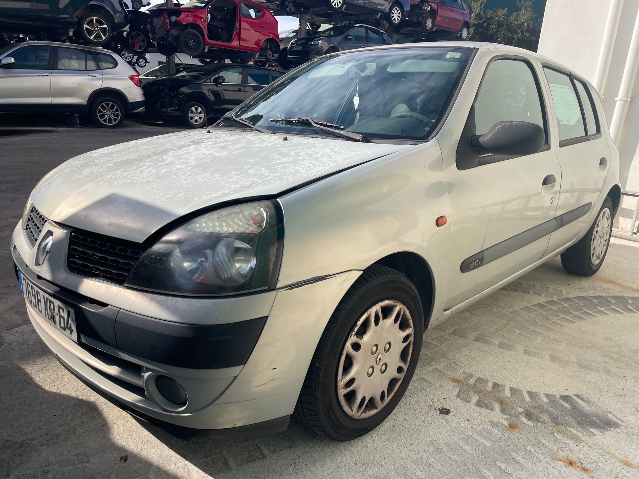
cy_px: 240
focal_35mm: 26
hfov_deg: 67.3
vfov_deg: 53.1
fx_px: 480
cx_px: 320
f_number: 1.6
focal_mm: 4.2
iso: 32
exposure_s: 1/2817
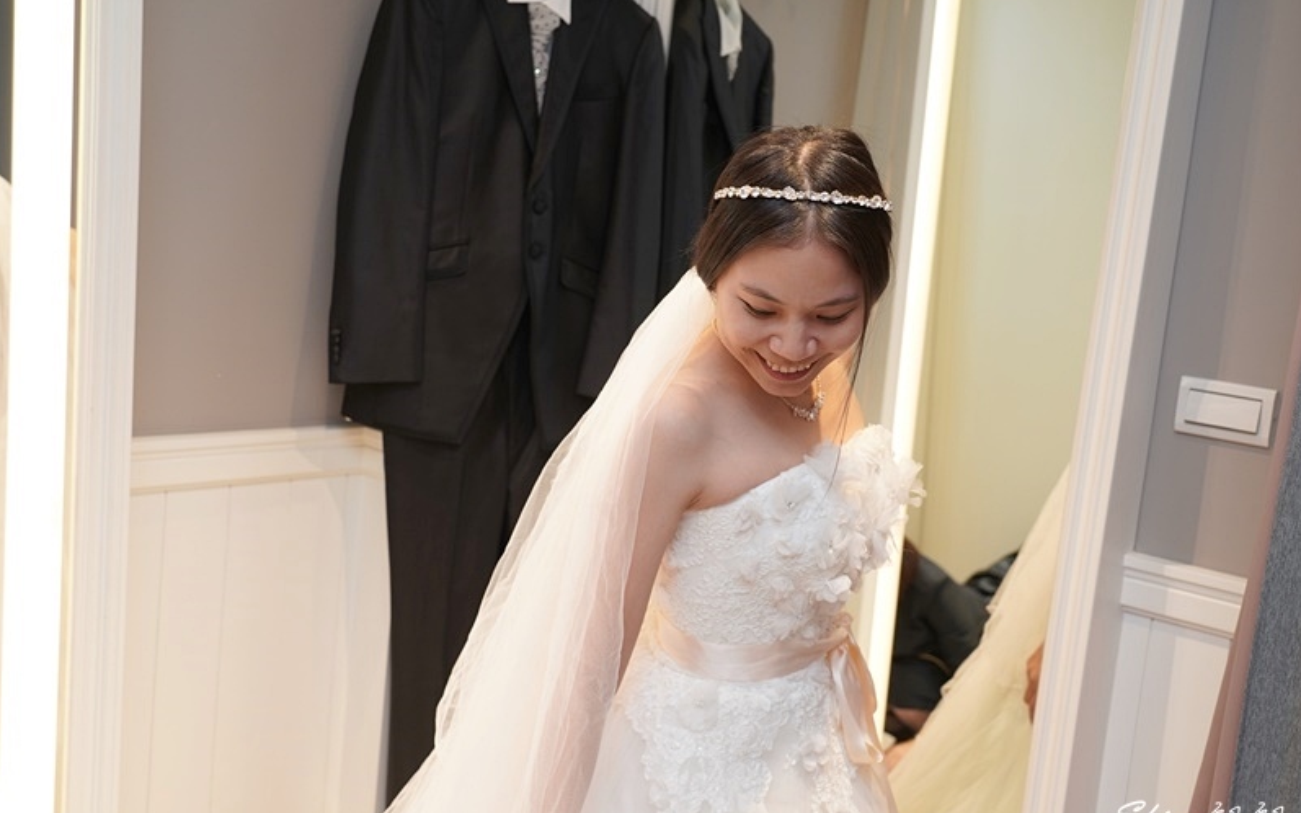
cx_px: 651
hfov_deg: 44.4
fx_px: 1595
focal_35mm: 45
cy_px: 427
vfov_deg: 28.6
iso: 800
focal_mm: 44
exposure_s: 1/60
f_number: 5.6
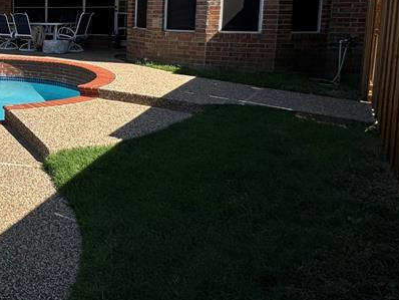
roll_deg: -0.3
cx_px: -4
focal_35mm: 36
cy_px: 58
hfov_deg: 43.6
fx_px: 415
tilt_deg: -7.8
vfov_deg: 38.2
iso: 50
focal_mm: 2.22
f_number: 2.2
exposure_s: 1/1880
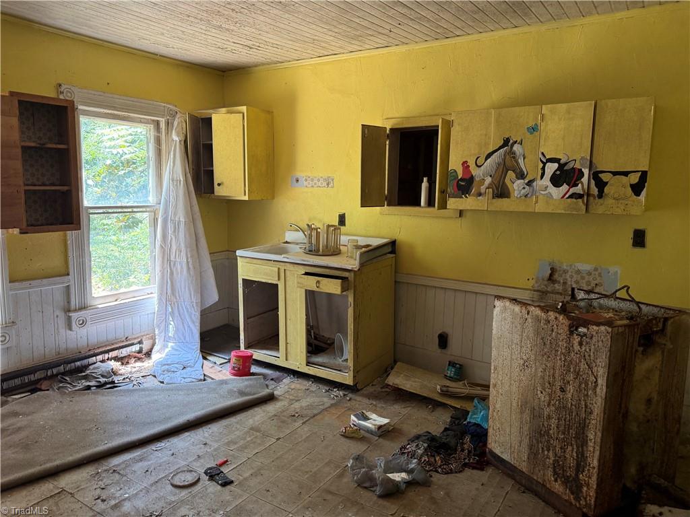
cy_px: 258
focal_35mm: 24
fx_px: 478
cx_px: 345
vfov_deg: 56.8
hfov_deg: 71.6
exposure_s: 1/93
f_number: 1.78
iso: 200
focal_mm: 6.76
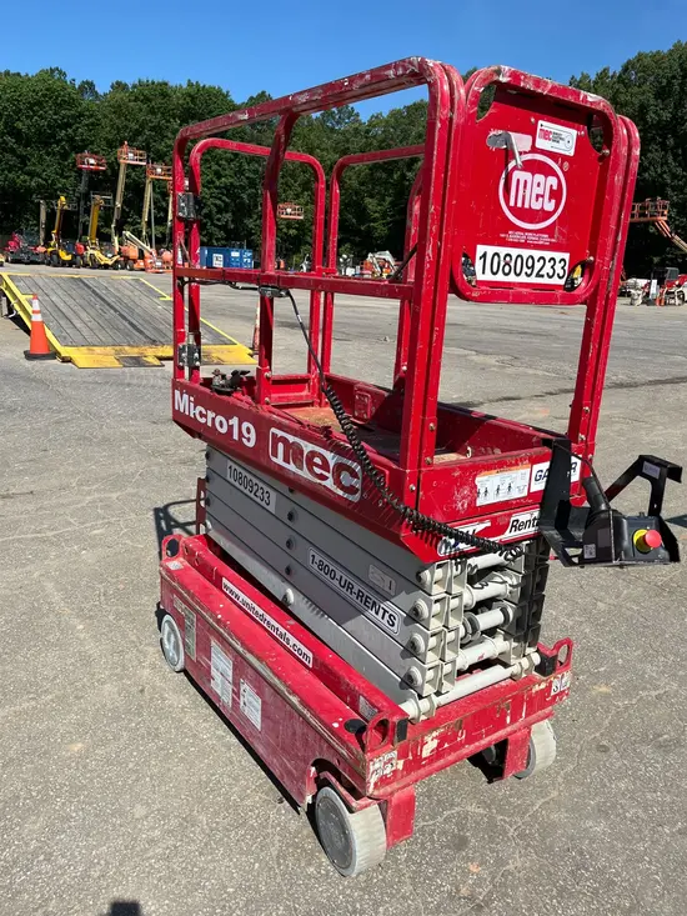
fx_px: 688
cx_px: 344
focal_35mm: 26
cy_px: 458
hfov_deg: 53.1
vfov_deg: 67.3
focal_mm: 5.1
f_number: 1.6
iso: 50
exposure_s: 1/3745
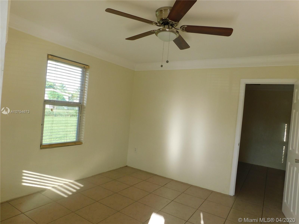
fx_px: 199
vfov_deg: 58.9
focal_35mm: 23
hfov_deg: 73.9
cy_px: 112
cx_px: 150
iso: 125
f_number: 3
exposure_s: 1/200
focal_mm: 4
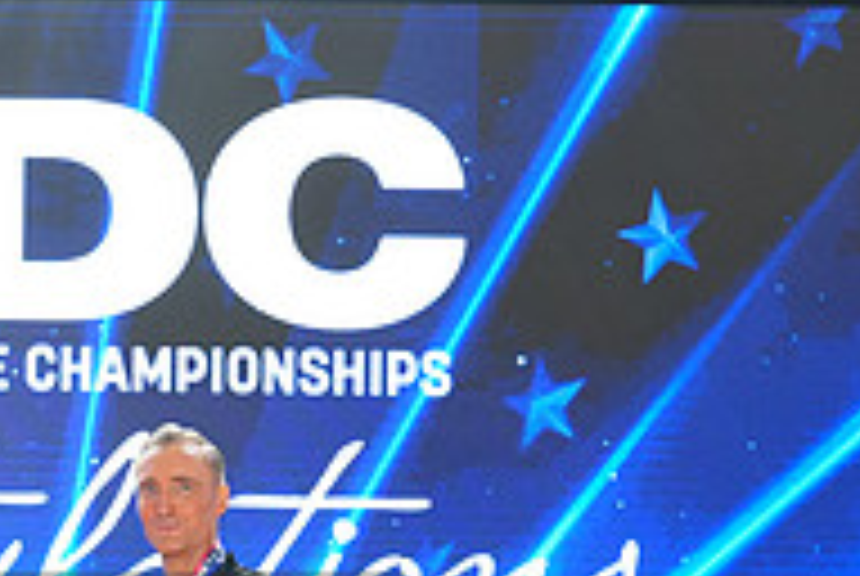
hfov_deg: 19.8
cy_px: 691
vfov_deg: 13.6
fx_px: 2357
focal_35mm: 99
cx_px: -86
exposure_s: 1/200
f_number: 5
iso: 2000
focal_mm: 32.5
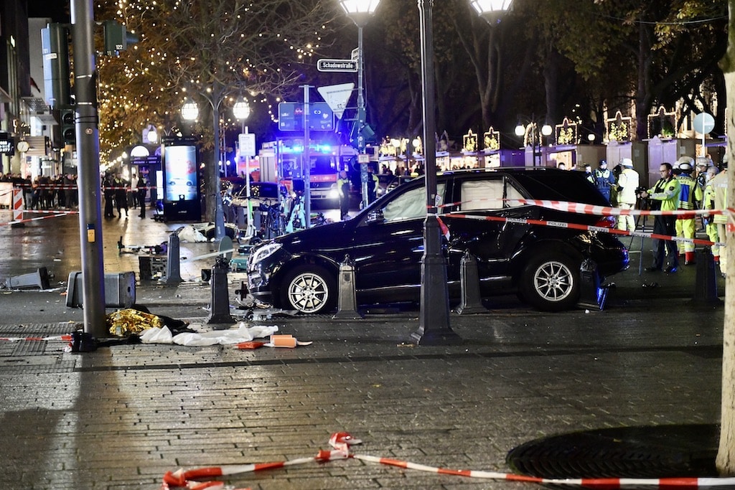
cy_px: 245
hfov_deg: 28.8
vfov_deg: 19.5
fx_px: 1429
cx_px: 368
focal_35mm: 70
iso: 8000
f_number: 2.8
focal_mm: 70
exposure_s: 1/250
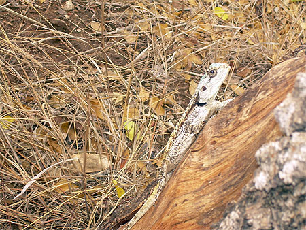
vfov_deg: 13.5
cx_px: 153
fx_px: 973
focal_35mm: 110
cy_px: 115
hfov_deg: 17.9
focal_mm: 18.9
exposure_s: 1/60
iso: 50
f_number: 4.9
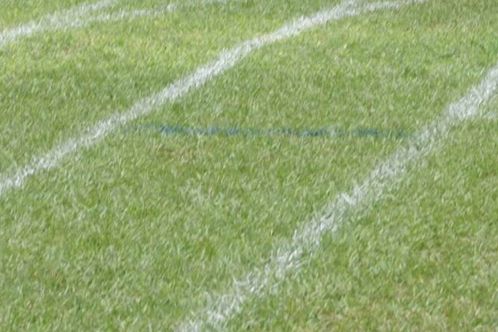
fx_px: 4495
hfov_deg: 6.3
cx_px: 374
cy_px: -104
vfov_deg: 4.2
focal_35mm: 325
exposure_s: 1/160
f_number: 6.3
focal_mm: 55
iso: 100
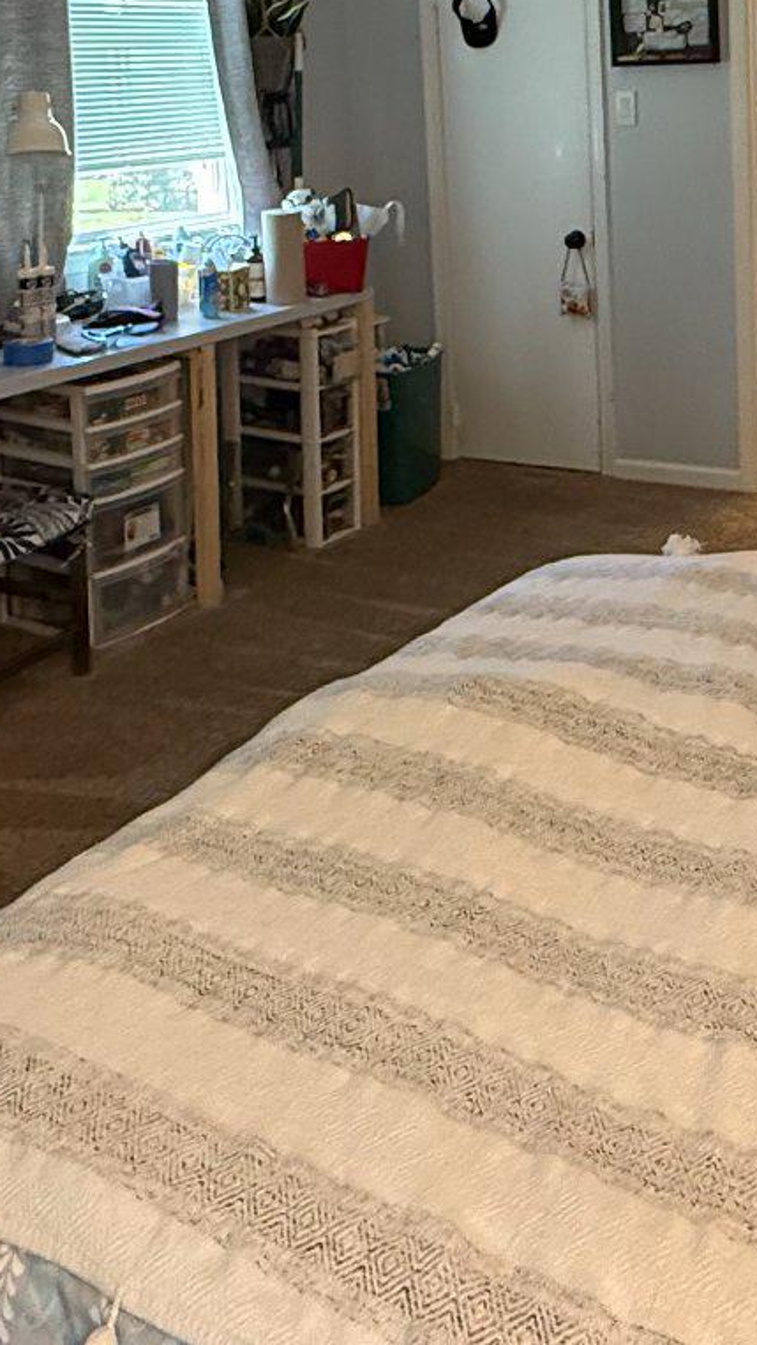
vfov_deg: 46.1
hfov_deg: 28.3
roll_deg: +2.0
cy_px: 215
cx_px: 626
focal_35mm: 41
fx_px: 1462
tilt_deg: -4.8
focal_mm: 2.22
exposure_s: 1/120
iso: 500
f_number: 2.2
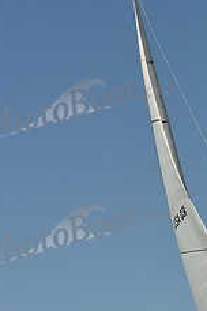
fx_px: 1535
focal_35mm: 178
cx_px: 246
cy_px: 284
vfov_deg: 11.5
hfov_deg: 7.6
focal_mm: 70
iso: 320
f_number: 13
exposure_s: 1/800
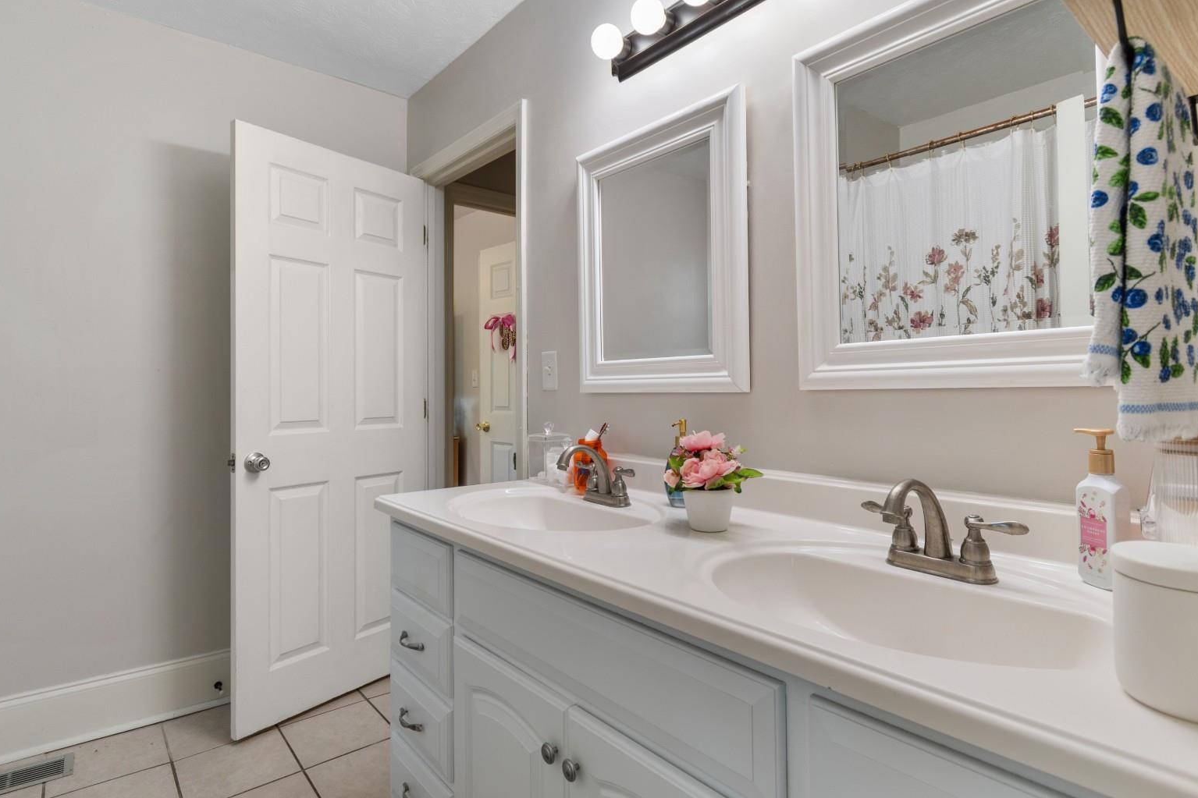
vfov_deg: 64.5
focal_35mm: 19
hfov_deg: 86.9
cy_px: 383
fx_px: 632
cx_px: 587
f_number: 4.8
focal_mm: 12
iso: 100
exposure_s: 1/20
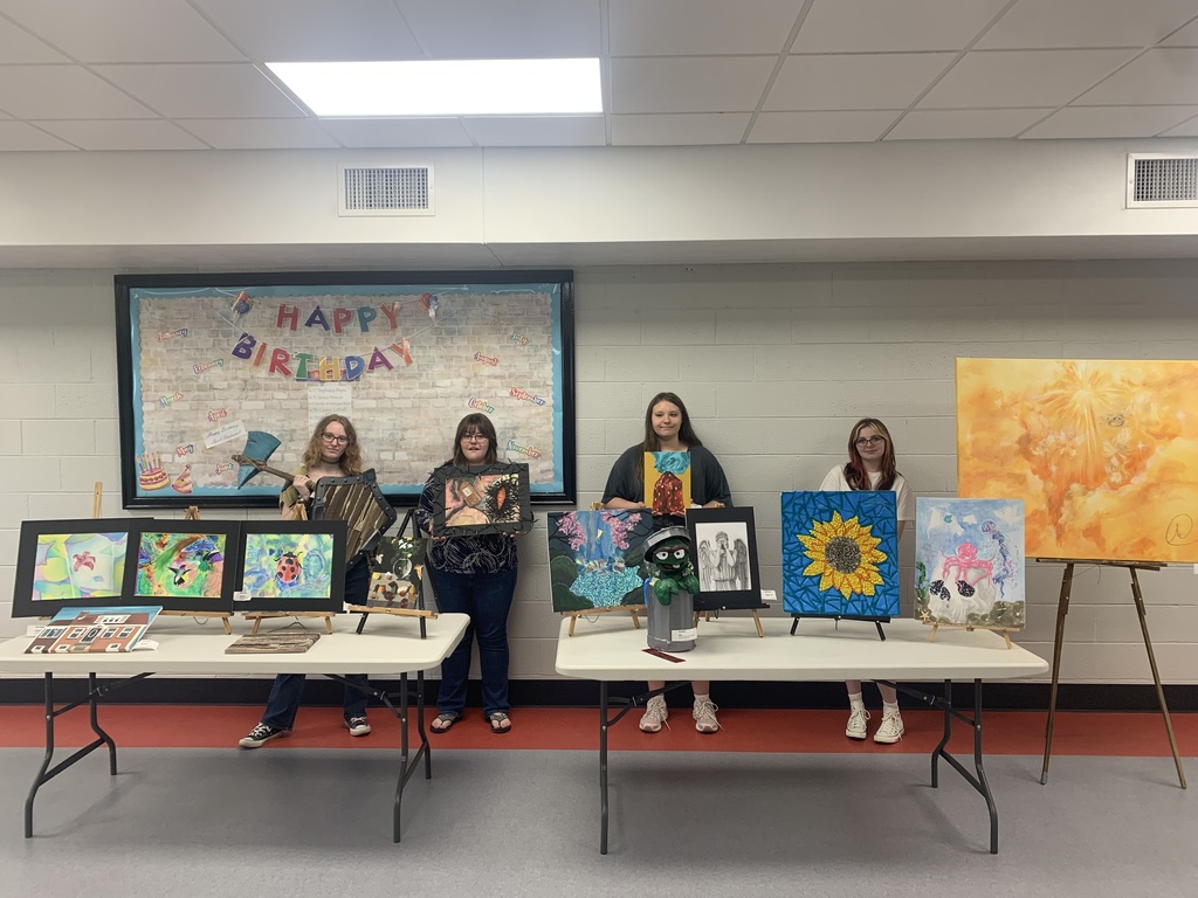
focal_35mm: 26
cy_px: 449
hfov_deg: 67.3
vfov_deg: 53.1
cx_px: 599
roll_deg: +0.6
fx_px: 900
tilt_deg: -3.0
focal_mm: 4.25
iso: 64
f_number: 1.8
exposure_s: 1/60
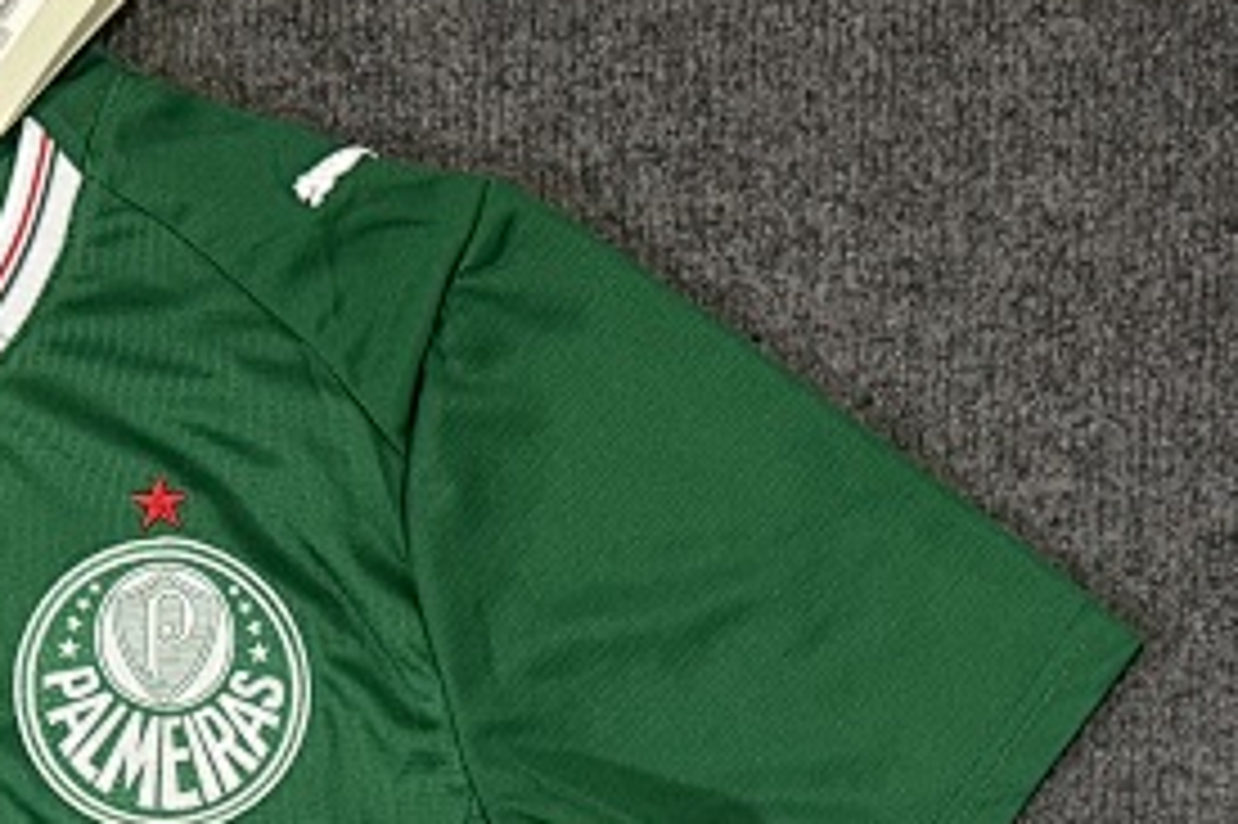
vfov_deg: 13.4
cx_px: 599
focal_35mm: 98
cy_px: 1108
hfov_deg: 20.8
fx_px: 3368
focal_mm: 6.76
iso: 320
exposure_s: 1/50
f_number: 1.78
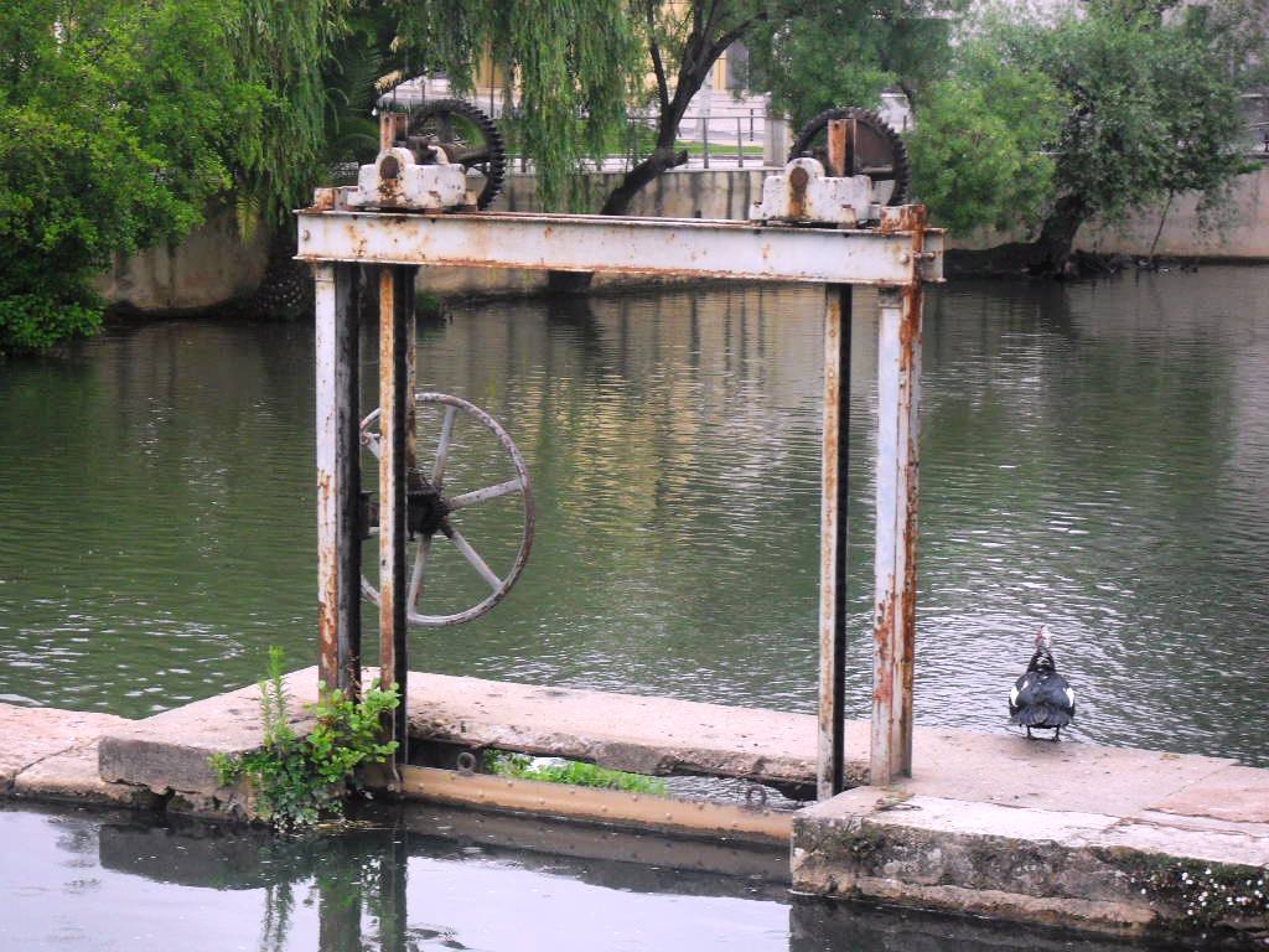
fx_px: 3849
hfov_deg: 18.7
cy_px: 476
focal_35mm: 105
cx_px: 634
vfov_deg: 14.1
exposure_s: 1/60
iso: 120
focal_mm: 18.9
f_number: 5.8
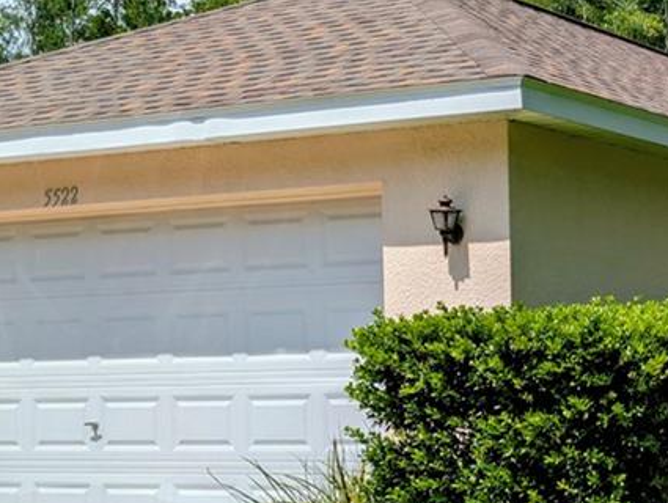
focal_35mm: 90
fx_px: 1739
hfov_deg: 20.2
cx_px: 822
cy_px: 413
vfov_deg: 16.3
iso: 21
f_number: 1.68
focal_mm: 6.9
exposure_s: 1/2169
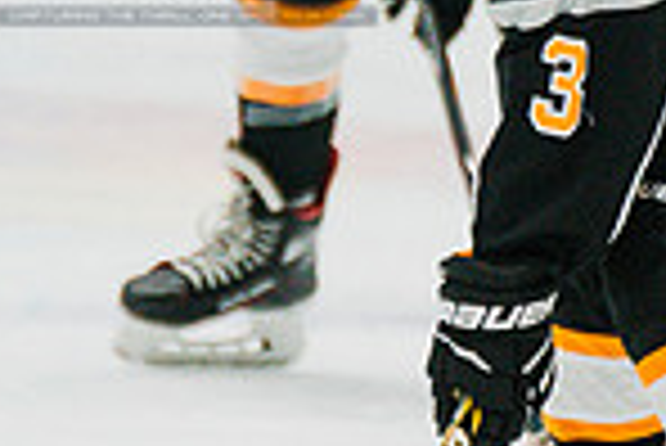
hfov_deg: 1.2
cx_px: 477
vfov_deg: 0.8
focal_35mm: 1728
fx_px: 31999
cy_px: 217
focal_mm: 300
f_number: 3.2
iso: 3200
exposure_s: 1/1600
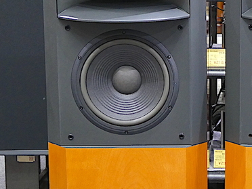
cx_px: 214
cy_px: 54
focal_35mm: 129
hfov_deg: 15.2
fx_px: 939
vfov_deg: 11.5
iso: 200
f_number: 4.1
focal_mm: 9
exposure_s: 1/2.5
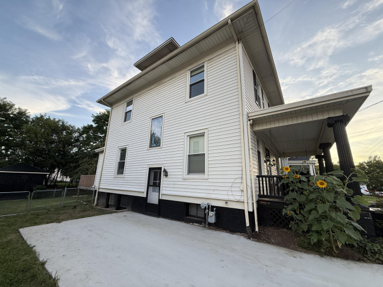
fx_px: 155
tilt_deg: +14.5
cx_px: 192
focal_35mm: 14
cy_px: 144
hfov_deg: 102.1
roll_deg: -1.1
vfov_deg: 85.7
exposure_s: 1/230
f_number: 2.2
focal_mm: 2.22
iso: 64
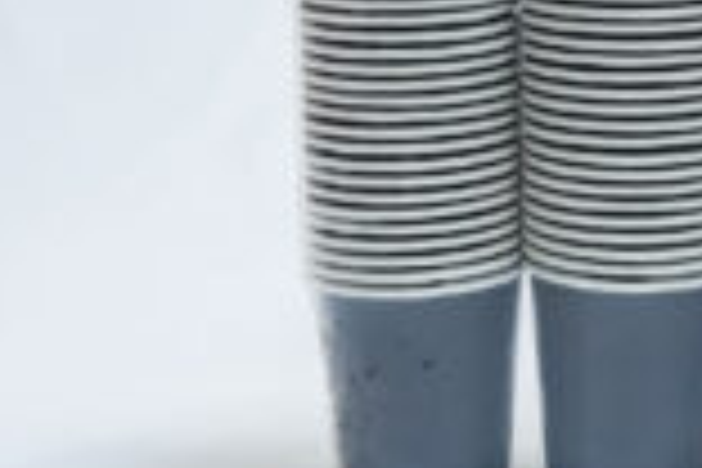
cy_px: -43
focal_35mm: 174
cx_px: 742
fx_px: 3393
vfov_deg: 7.8
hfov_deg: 11.7
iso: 3200
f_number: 11
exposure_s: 1/125
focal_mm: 42
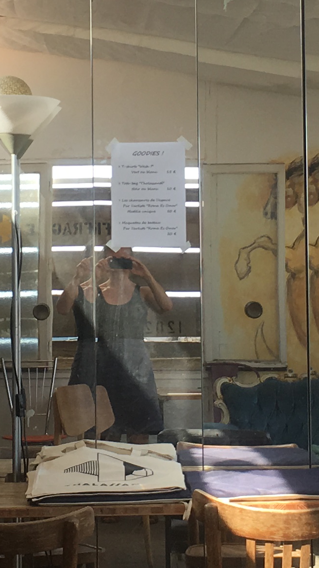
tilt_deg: +4.5
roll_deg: +0.0
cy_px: 172
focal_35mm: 109
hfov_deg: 11.1
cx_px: 119
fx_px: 1640
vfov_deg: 19.5
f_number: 2.2
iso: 25
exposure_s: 1/247
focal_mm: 4.15
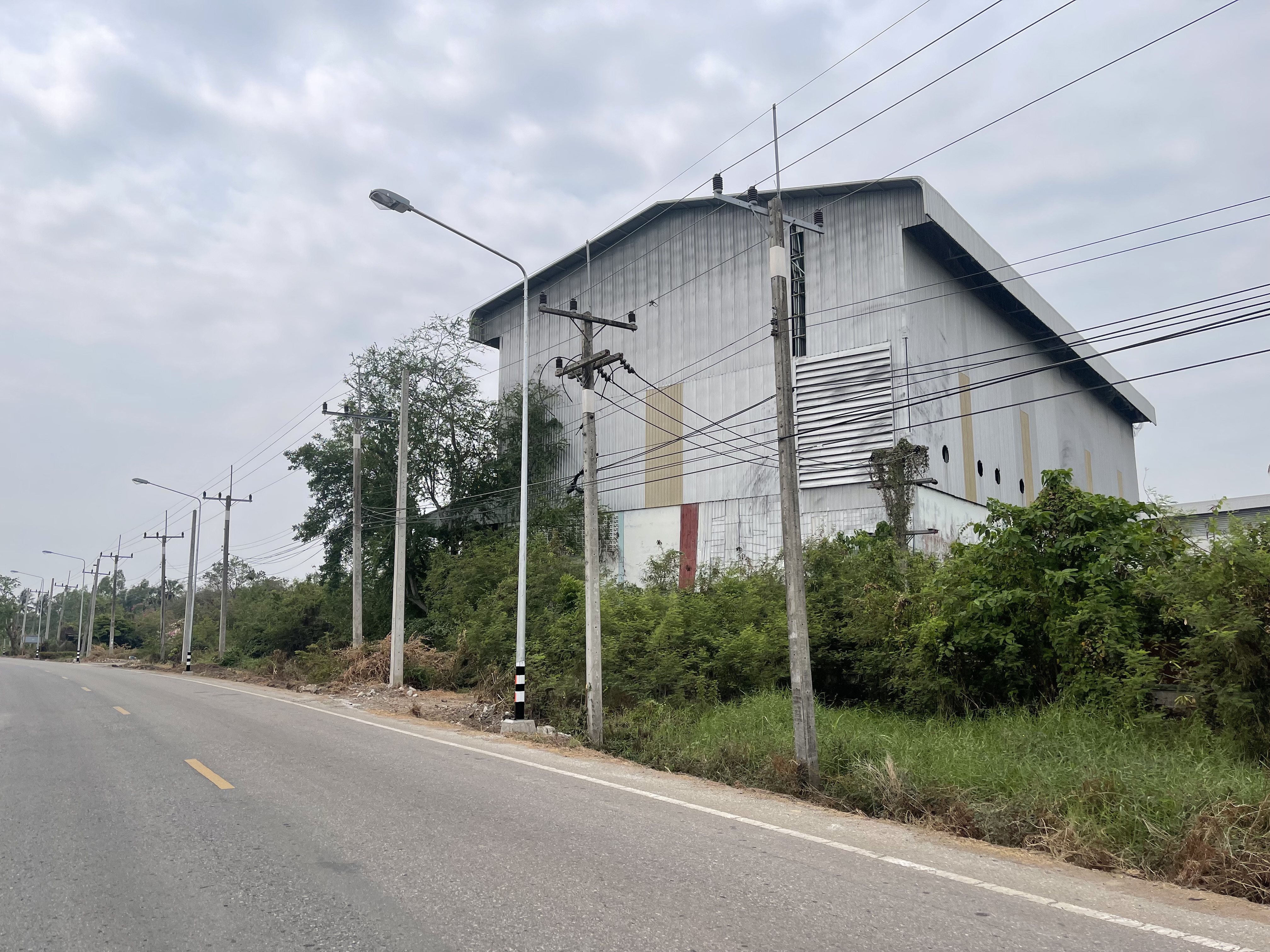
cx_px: 635
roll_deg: +0.0
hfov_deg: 69.4
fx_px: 917
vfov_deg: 54.9
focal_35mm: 25
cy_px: 476
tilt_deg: +8.8
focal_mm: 5.1
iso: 32
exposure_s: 1/5128
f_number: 1.6
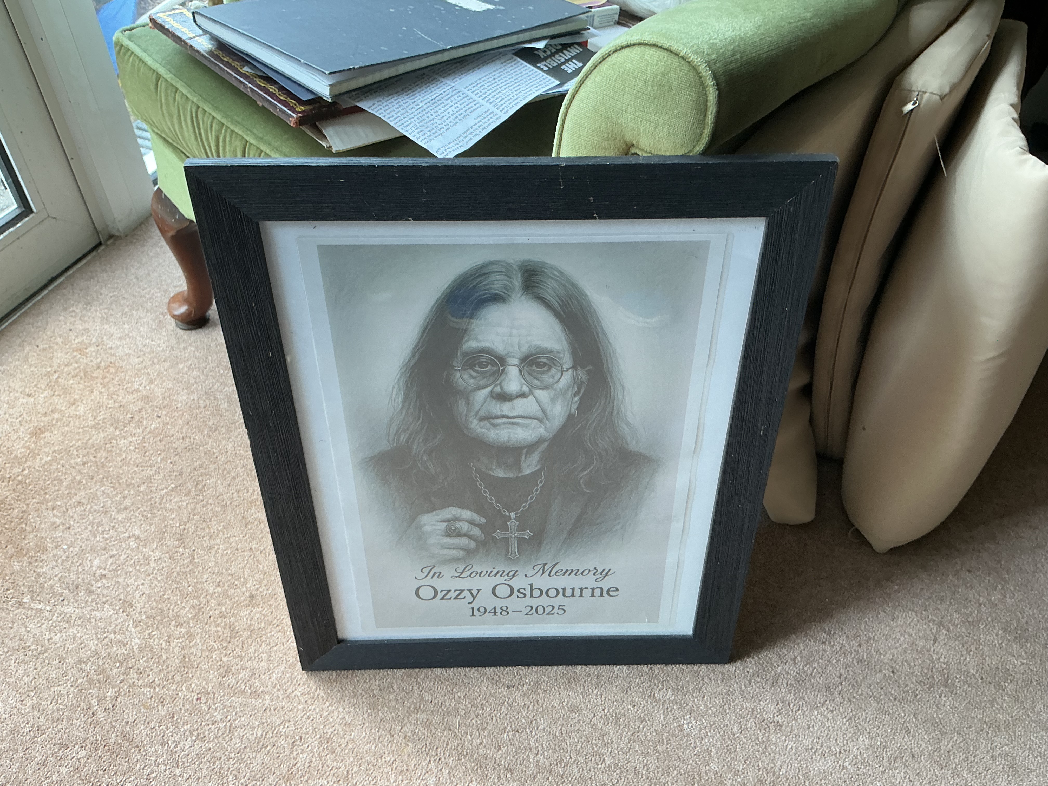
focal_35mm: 29
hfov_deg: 61.7
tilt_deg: -48.1
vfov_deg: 48.2
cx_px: 524
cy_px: 393
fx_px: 878
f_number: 1.8
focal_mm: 3
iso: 32
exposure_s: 1/100
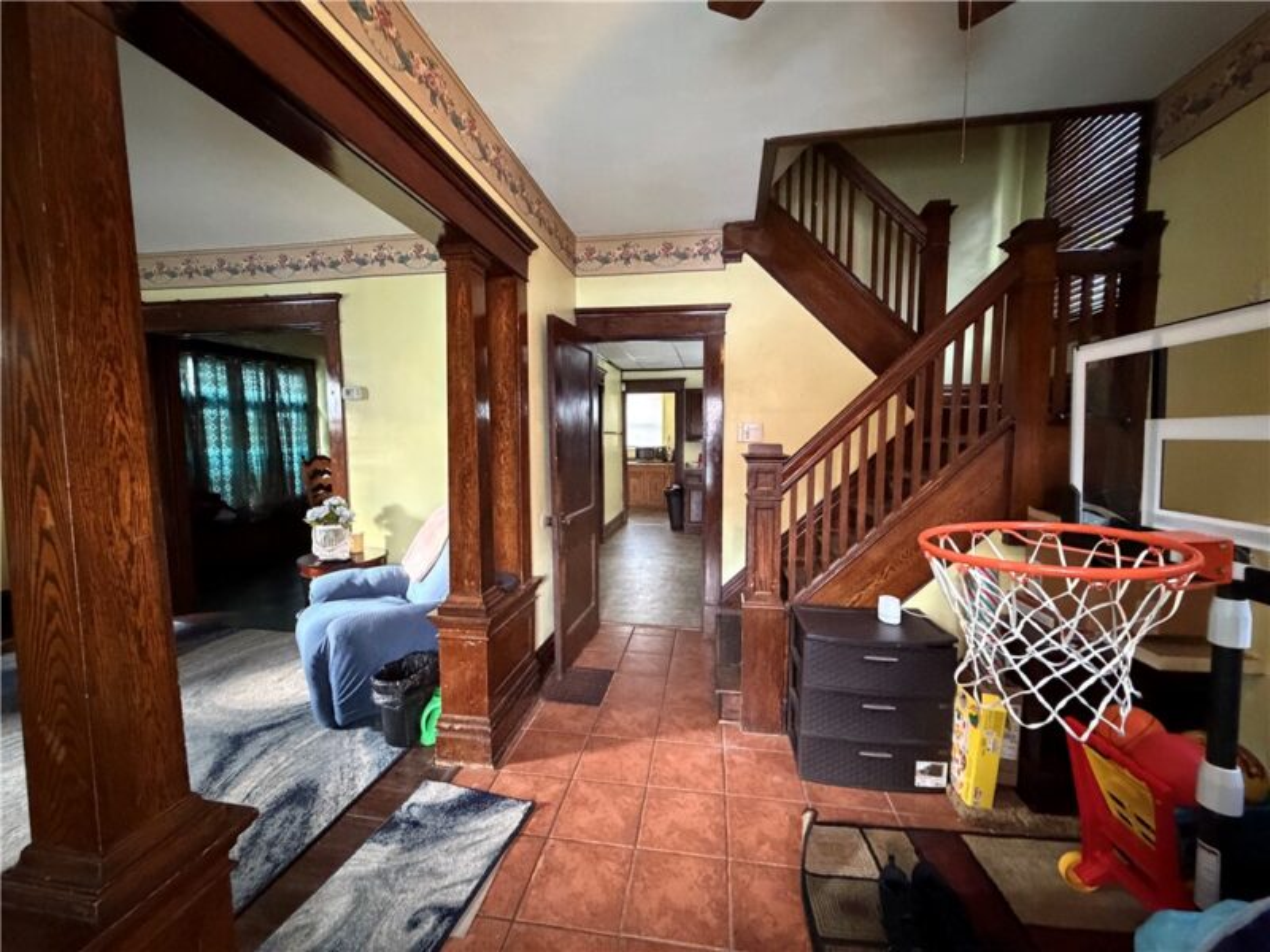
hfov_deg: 102.1
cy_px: 476
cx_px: 635
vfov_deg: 85.7
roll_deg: +0.0
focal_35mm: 14
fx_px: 514
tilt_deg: -4.5
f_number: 2.2
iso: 1250
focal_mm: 2.22
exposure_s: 1/40
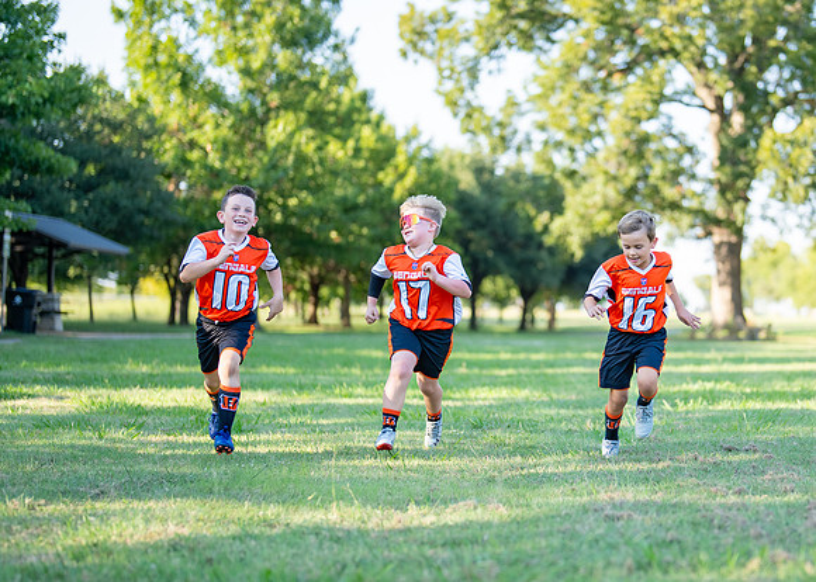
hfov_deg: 23.5
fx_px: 1945
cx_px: 614
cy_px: 296
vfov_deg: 17.0
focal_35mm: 84
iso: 100
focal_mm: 50
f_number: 1.2
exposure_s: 1/1600
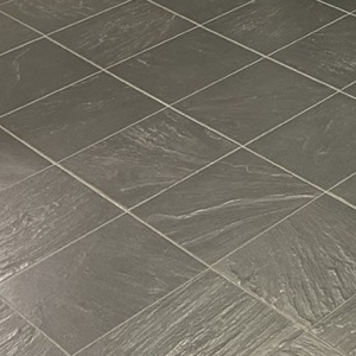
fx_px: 1152
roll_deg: +1.4
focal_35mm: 99
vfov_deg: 14.6
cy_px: -354
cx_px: 571
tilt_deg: -7.6
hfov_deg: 15.8
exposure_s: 1/50
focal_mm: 6.86
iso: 250
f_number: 1.78
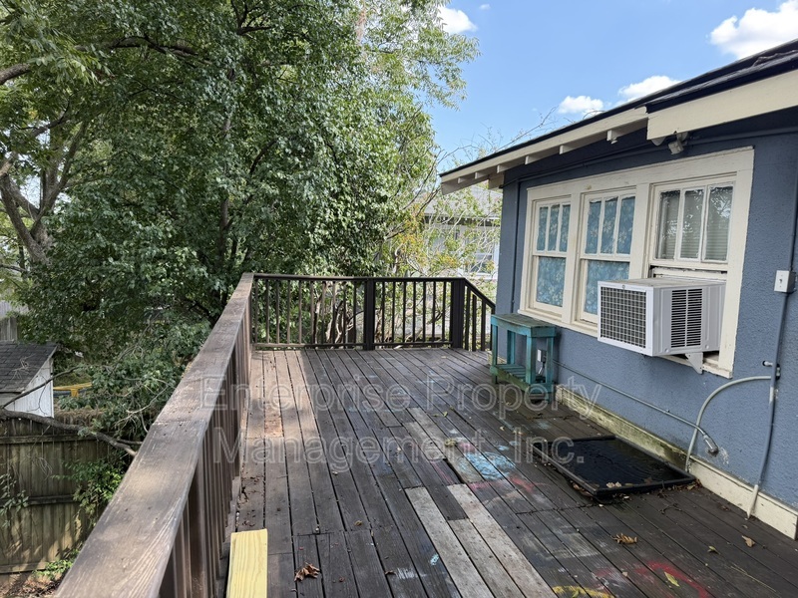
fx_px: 553
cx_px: 399
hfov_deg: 71.6
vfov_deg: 56.8
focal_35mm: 24
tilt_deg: -7.1
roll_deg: -1.2
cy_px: 299
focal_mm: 6.76
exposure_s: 1/295
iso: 80
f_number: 1.78
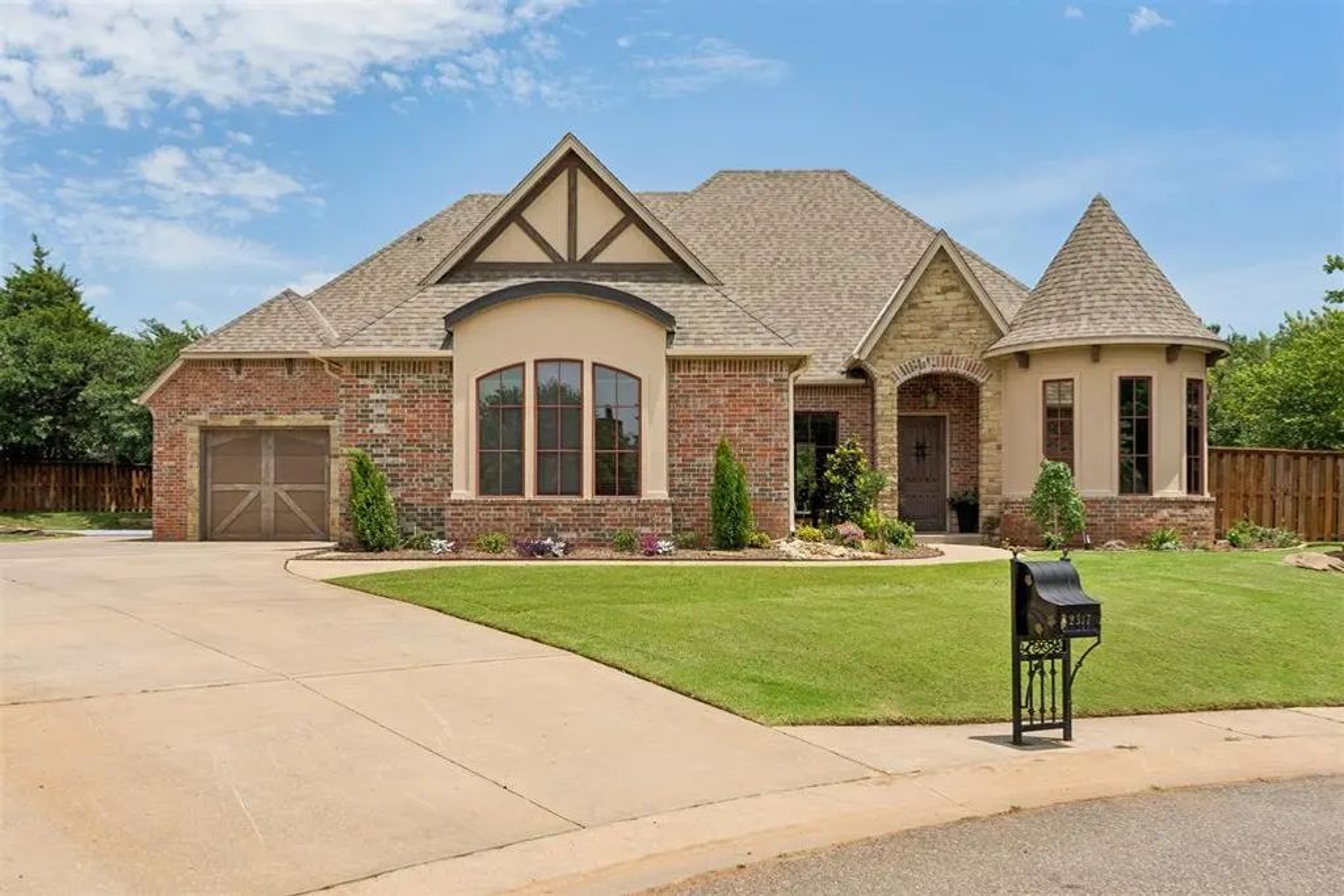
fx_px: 1232
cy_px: 448
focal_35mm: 33
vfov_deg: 40.0
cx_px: 672
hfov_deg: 57.2
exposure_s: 1/1250
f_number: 8
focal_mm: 33
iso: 200
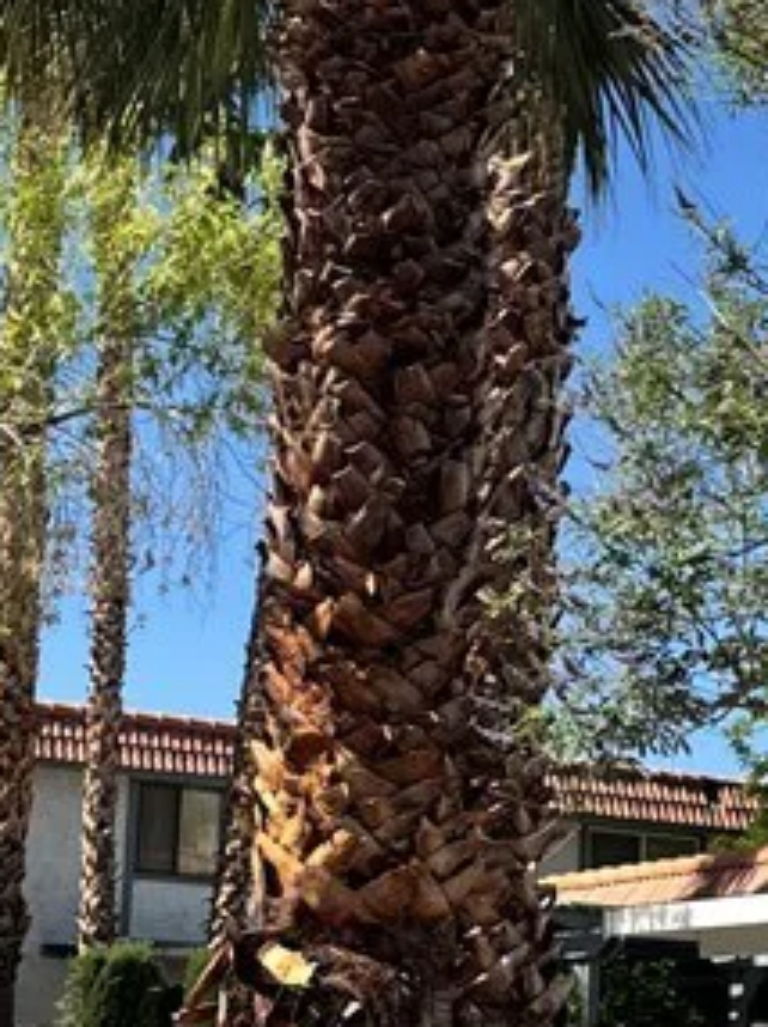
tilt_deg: +11.1
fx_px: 2548
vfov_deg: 22.7
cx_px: 341
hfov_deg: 17.1
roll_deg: -0.9
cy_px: 675
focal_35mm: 86
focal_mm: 6.76
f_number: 1.78
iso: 80
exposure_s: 1/4049
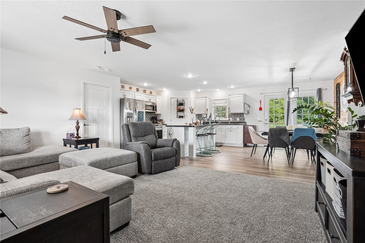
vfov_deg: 73.7
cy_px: 122
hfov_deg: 96.7
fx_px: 162
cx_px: 182
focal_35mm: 16
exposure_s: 1/13
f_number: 9
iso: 400
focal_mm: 16
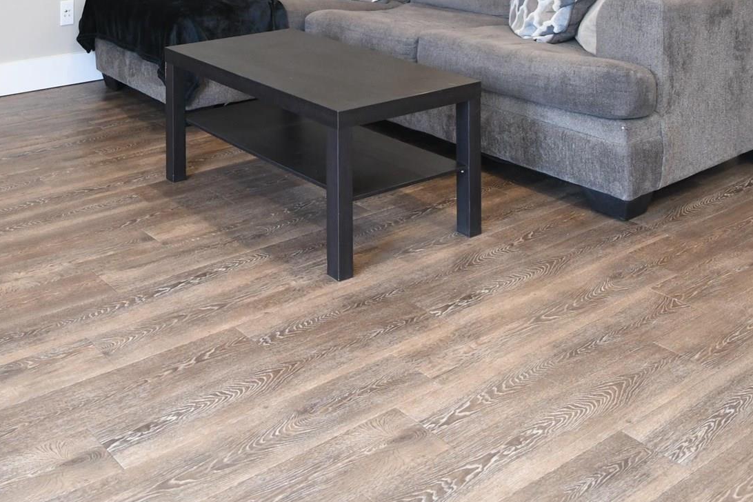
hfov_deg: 42.2
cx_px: 183
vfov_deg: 25.2
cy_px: -177
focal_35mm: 45
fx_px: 941
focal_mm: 16
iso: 1250
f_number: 4
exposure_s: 1/60
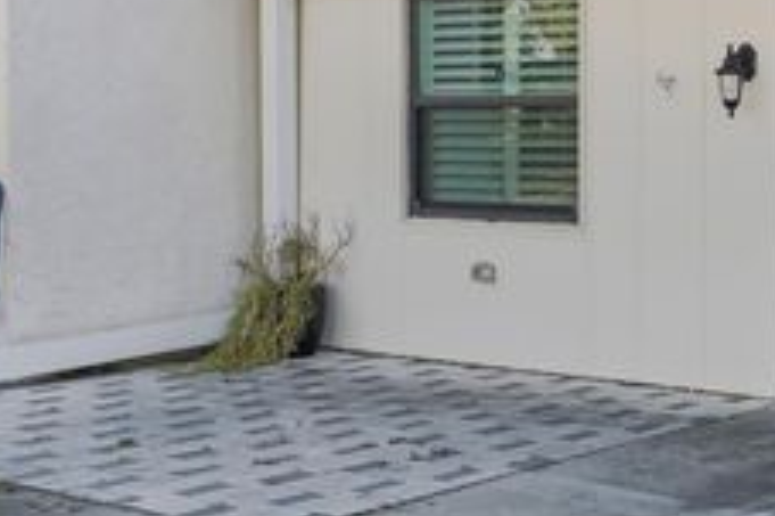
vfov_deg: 17.6
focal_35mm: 77
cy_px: 132
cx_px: 768
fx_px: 1656
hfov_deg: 25.1
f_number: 8
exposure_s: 1/160
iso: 100
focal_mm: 35
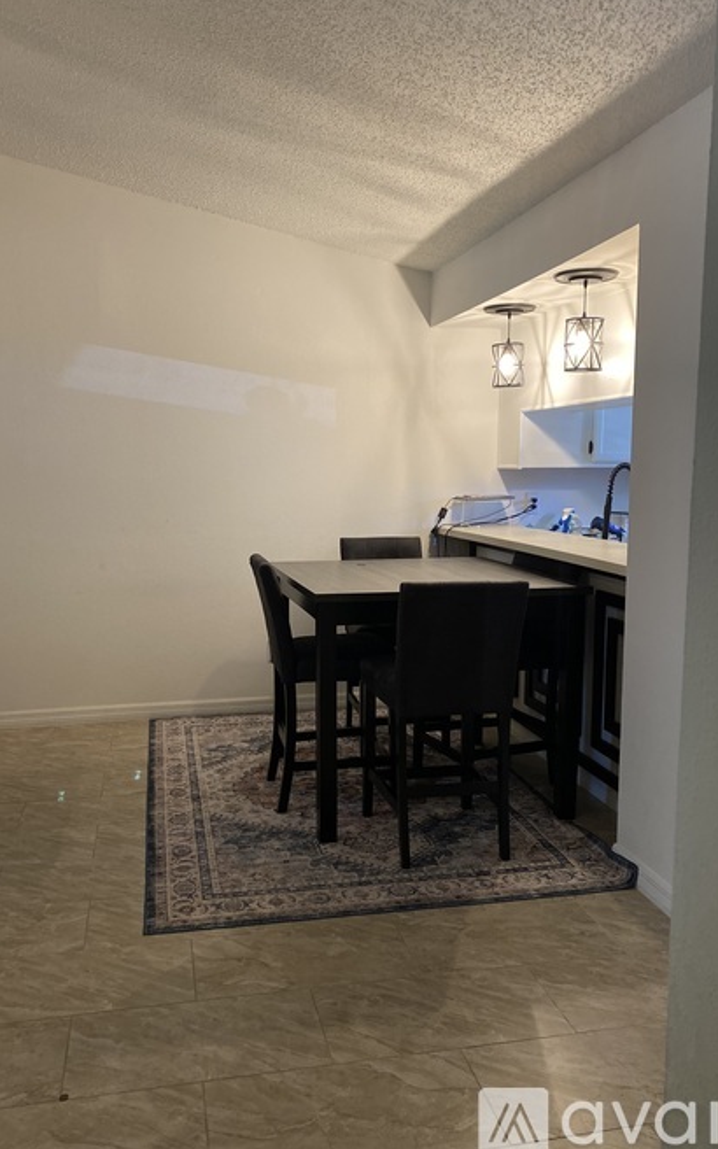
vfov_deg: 66.5
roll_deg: -0.2
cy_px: 574
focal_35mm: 28
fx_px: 877
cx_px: 324
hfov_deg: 44.5
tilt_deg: -6.4
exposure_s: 1/60
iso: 250
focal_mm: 4.25
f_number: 1.8
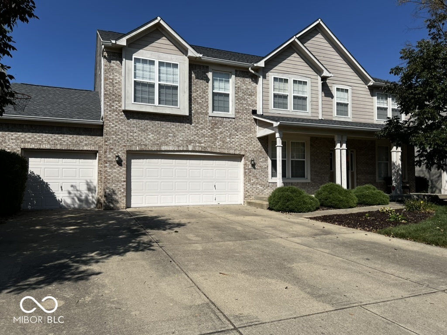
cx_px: 224
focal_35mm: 26
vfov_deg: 53.1
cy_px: 168
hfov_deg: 67.3
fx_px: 336
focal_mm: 5.7
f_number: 1.5
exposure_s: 1/8000
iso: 50
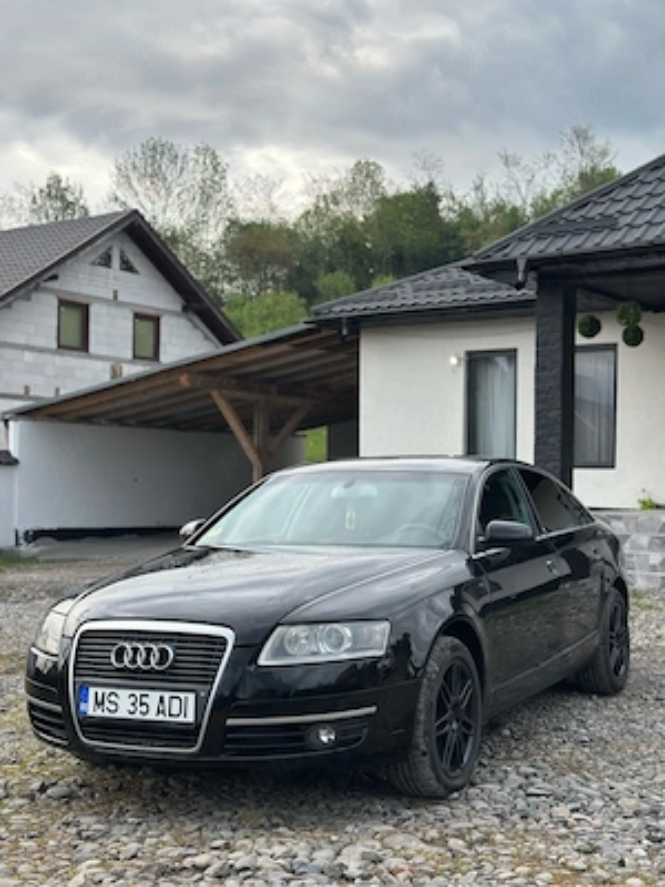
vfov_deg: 39.7
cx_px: 332
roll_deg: -2.1
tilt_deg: +1.8
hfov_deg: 30.3
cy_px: 444
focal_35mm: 48
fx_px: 1229
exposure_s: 1/109
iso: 125
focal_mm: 6.86
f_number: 1.78
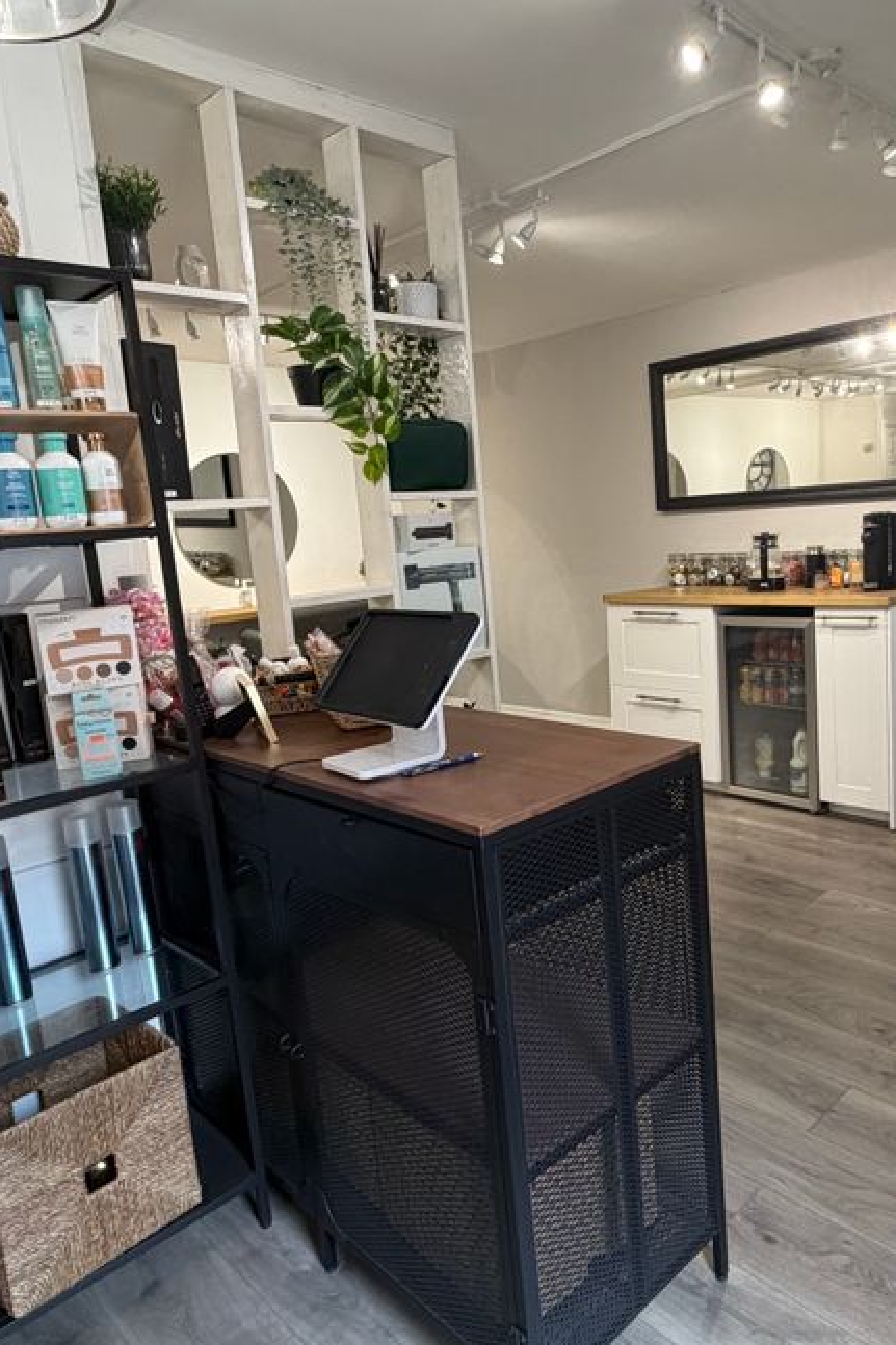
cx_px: 578
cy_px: 662
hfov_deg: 50.6
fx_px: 934
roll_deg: +3.9
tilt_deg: -9.0
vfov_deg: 71.5
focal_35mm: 25
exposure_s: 1/100
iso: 250
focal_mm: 2.22
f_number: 2.2
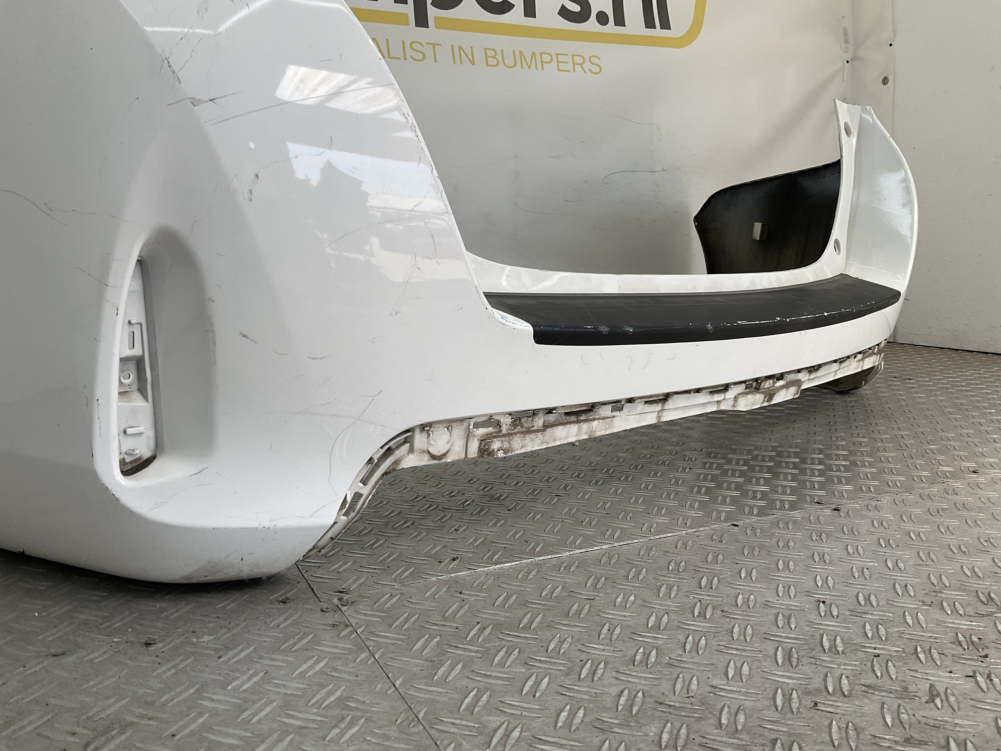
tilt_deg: -9.3
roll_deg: +0.8
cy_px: 376
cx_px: 500
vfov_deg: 48.2
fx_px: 839
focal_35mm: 29
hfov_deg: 61.7
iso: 16
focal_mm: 3
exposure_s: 1/375
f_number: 1.8
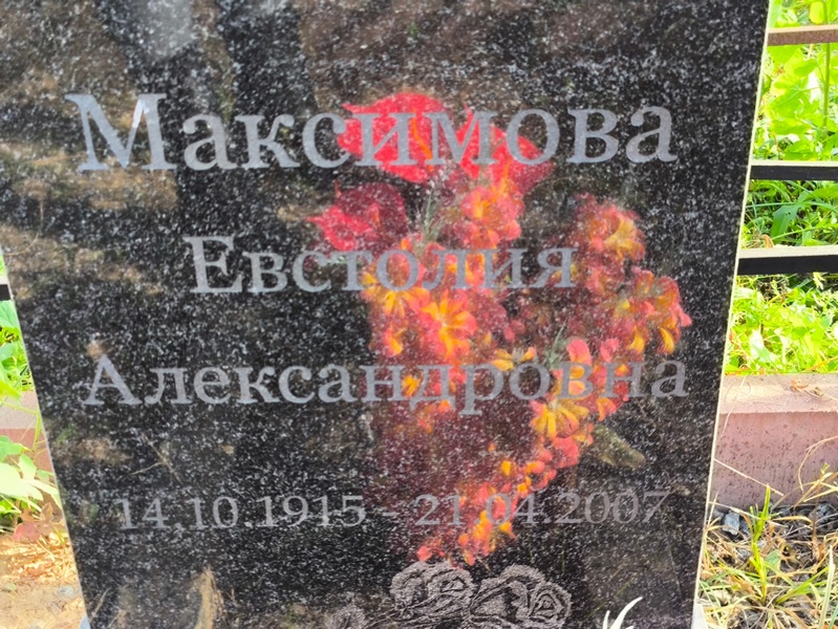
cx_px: 419
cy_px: 314
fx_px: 1211
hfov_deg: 38.2
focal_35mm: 50
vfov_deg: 29.1
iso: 64
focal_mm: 4.71
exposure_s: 1/120
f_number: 1.7
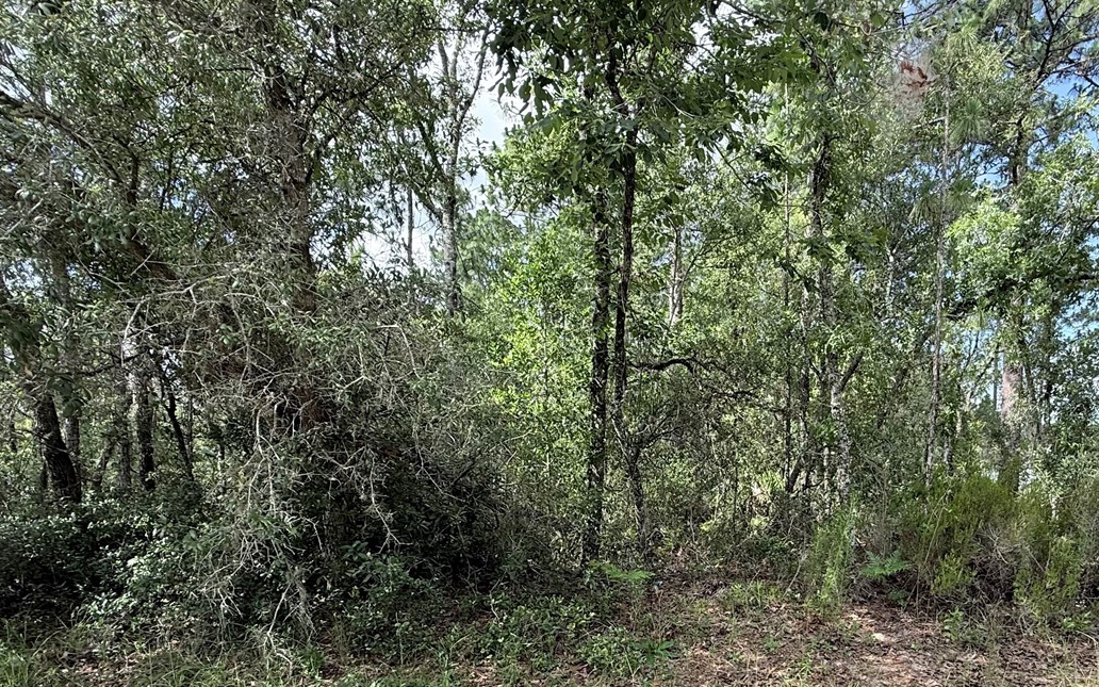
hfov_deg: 76.0
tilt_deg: -5.3
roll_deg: +0.4
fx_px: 689
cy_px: 531
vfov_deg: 50.4
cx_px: 675
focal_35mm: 23
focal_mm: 2.22
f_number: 2.2
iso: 64
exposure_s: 1/672
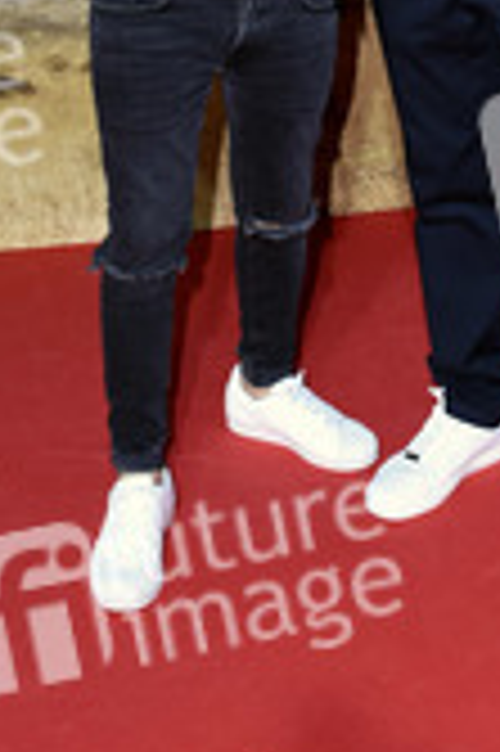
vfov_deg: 25.9
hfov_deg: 18.9
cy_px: -86
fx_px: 1503
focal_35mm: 72
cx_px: 302
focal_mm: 20
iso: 500
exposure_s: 1/160
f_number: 5.6
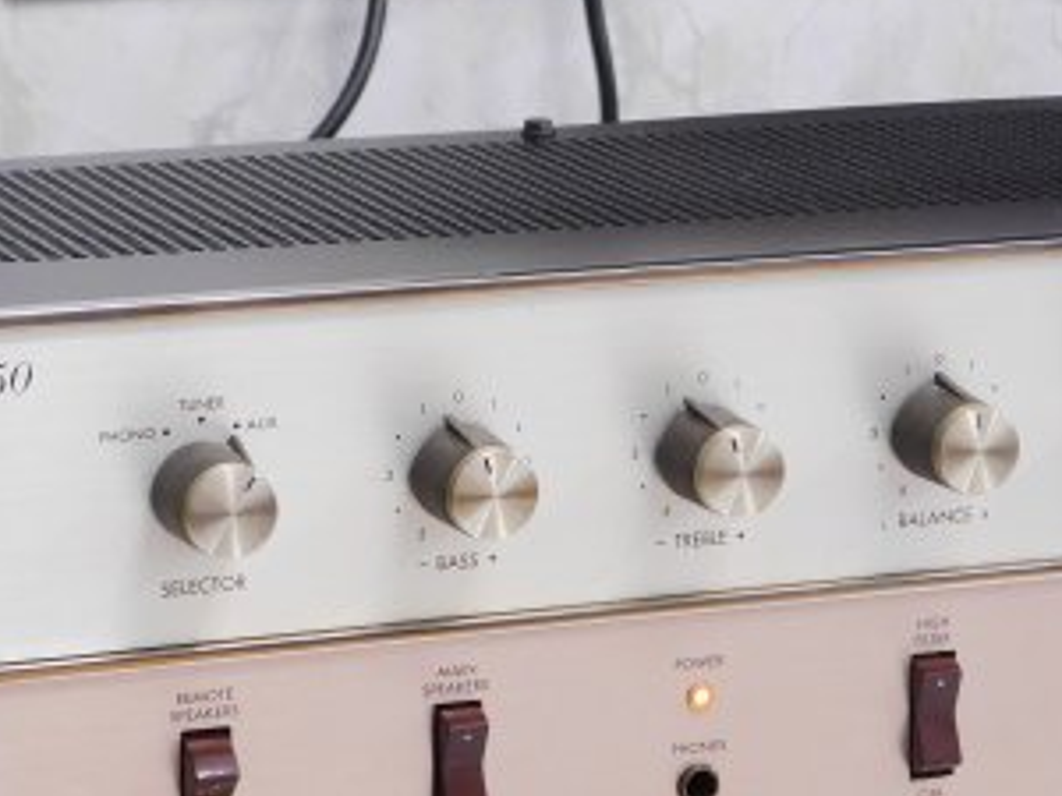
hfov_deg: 12.3
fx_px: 4909
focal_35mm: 160
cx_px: 747
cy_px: 294
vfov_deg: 9.3
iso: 400
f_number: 4.4
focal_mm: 14.2
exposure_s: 1/15
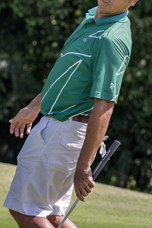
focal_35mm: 321
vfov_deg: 6.4
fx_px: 2034
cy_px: 120
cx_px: 43
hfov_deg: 4.3
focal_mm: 165
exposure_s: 1/2000
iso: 800
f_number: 5.6
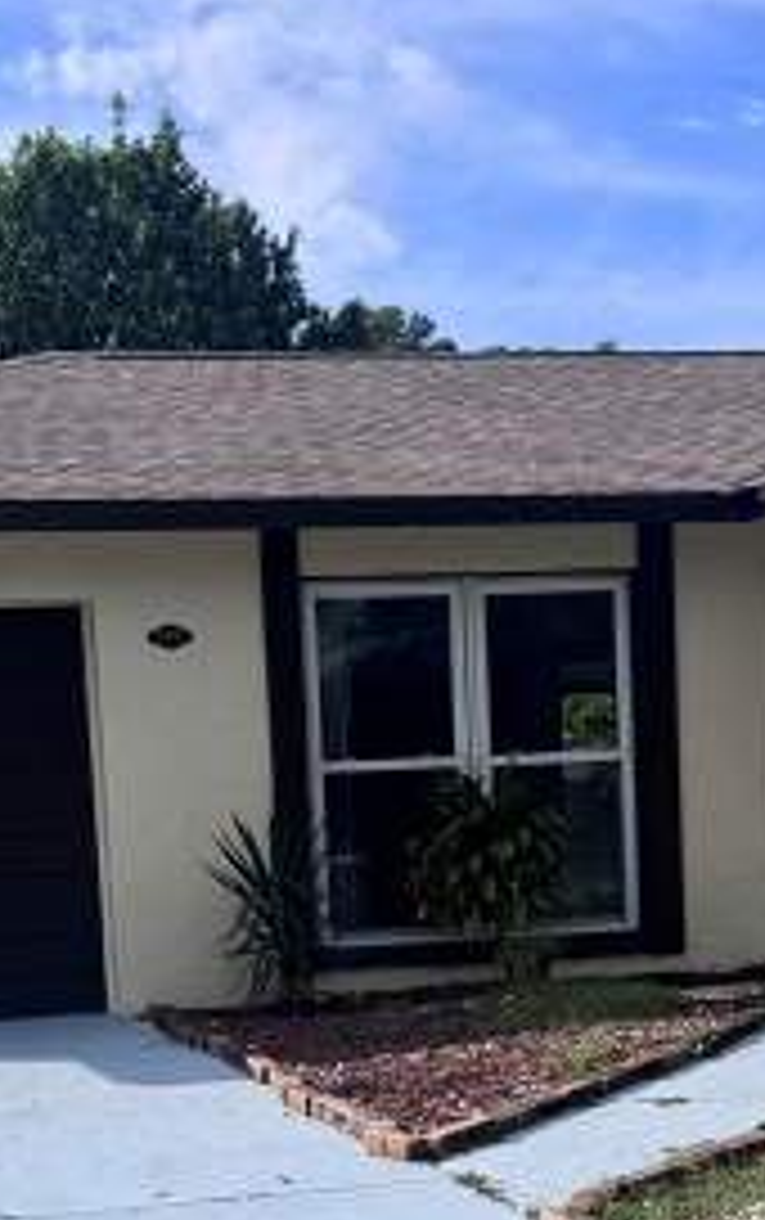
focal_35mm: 75
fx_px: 2495
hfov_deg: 17.4
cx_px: 356
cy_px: 1080
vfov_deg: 26.6
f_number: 1.78
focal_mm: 6.76
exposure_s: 1/5348
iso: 80
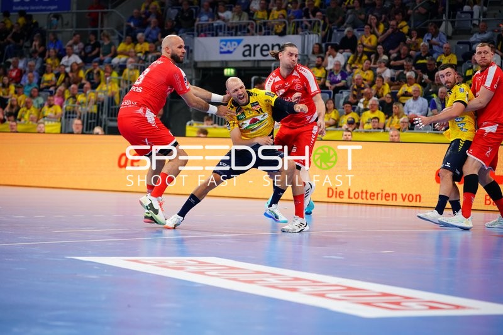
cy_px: 168
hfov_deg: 19.8
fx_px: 1439
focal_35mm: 103
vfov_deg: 13.3
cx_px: 252
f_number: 2.8
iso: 2500
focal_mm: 103
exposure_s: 1/1600
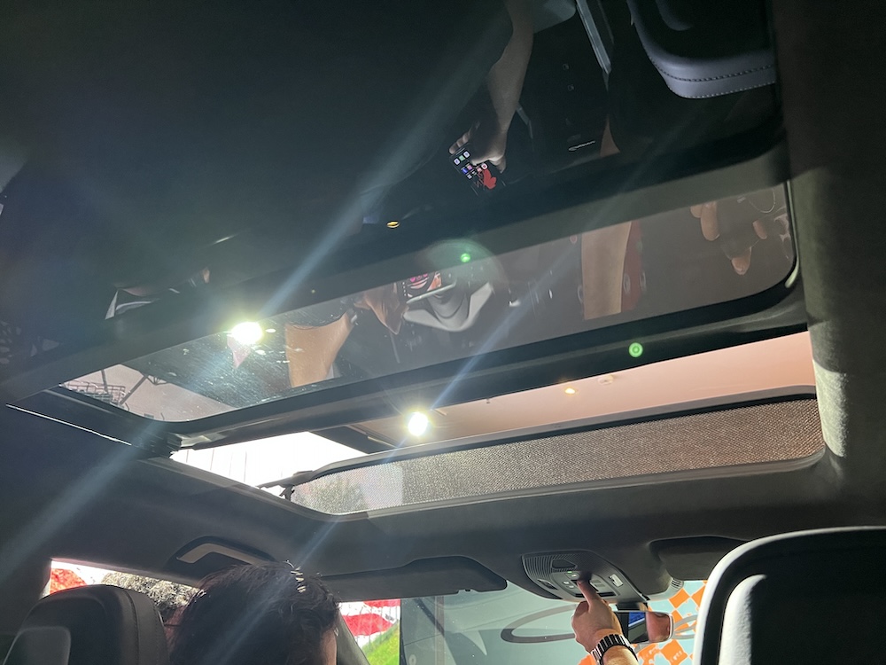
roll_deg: +0.7
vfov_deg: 53.1
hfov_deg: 67.3
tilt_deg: +24.6
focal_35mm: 26
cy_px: 332
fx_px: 665
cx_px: 443
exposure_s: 1/50
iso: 500
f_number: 1.5
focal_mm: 5.7
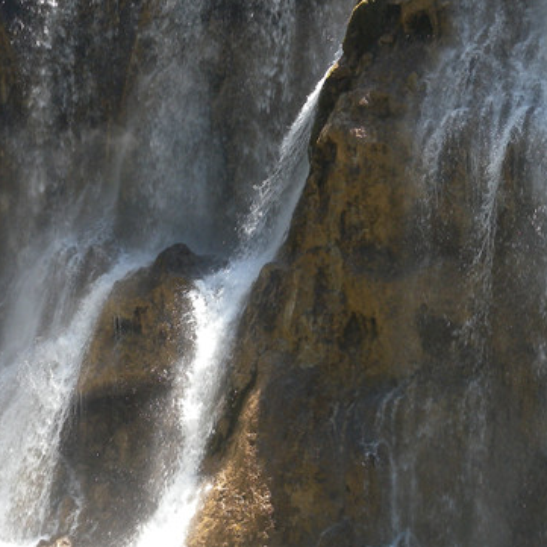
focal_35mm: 76
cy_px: 264
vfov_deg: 22.8
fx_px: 1359
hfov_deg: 22.8
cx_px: 253
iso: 64
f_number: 4.2
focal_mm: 6.7
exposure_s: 1/131
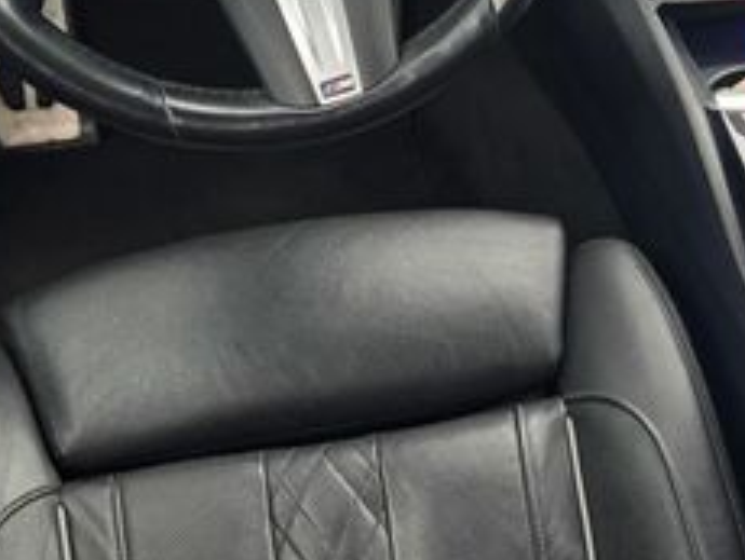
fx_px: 1379
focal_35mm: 64
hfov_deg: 30.1
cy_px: 58
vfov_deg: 22.4
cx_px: 476
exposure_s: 1/180
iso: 80
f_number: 1.8
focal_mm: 5.4
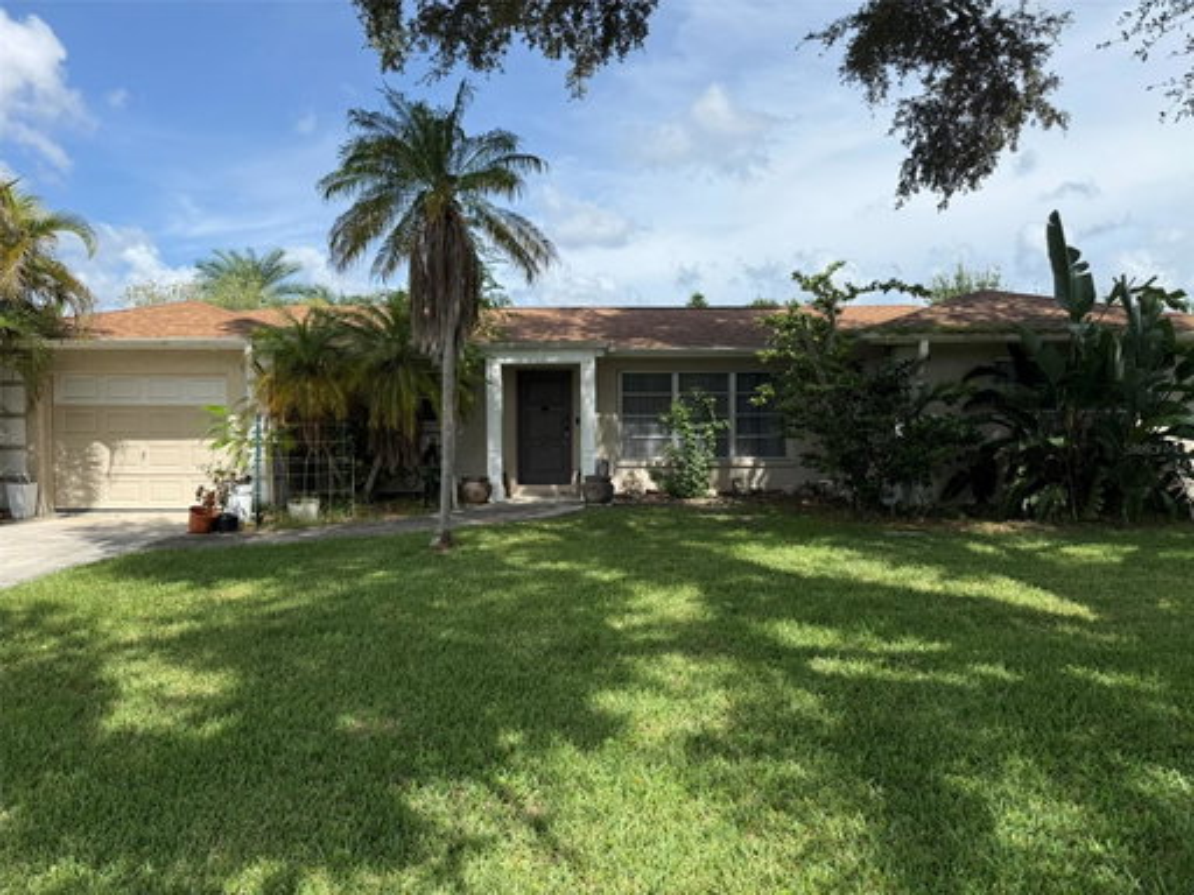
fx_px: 828
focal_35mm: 24
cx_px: 597
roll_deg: -0.5
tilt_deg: -1.7
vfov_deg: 56.8
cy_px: 448
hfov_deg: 71.6
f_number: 1.78
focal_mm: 6.76
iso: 80
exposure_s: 1/4167
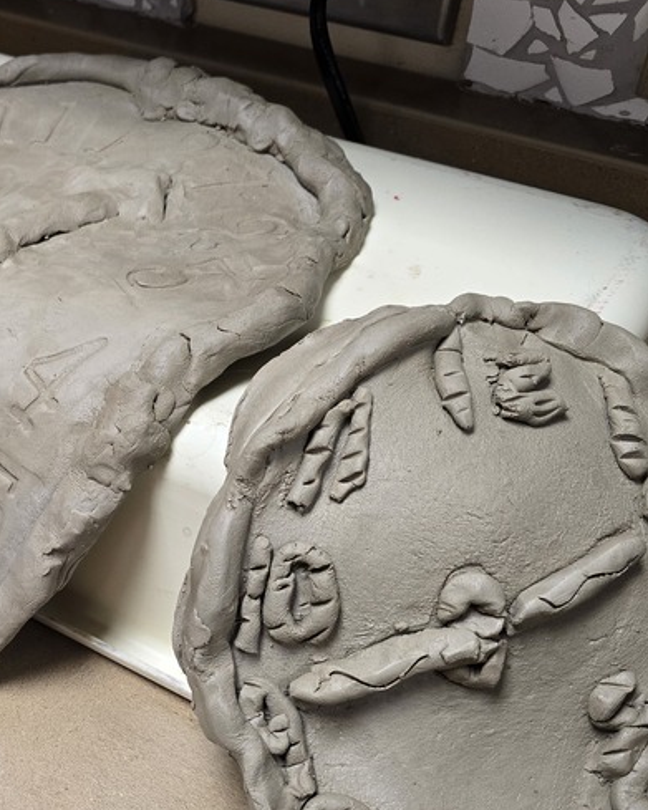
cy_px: 611
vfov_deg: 38.5
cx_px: -5
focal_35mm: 47
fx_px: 1127
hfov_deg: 29.8
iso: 160
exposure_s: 1/120
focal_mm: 6.3
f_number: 1.7
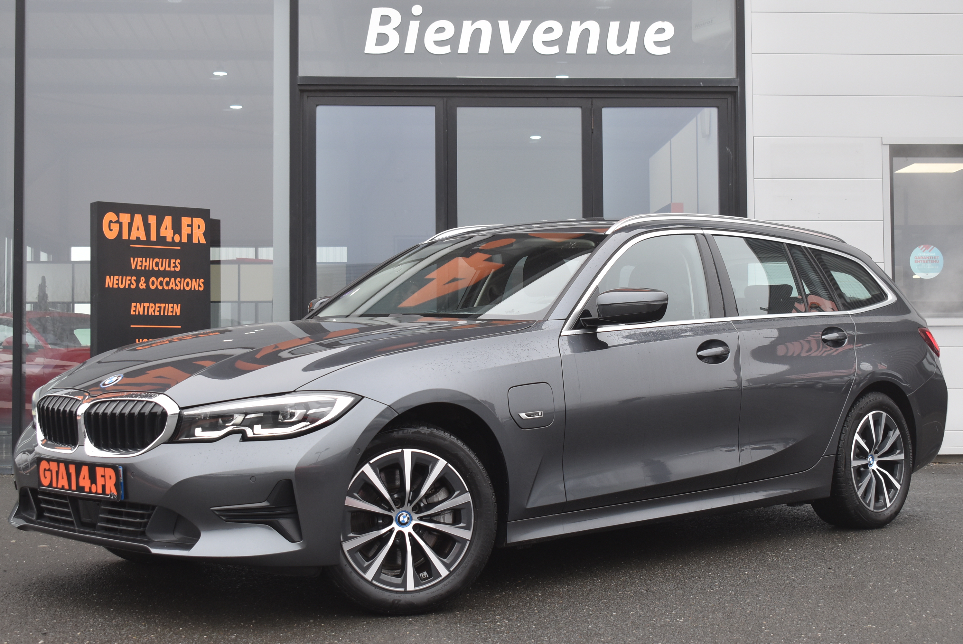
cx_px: 482
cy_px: 322
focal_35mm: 57
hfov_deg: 35.0
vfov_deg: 23.8
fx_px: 1526
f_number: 6.3
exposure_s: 1/160
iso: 400
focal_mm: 38
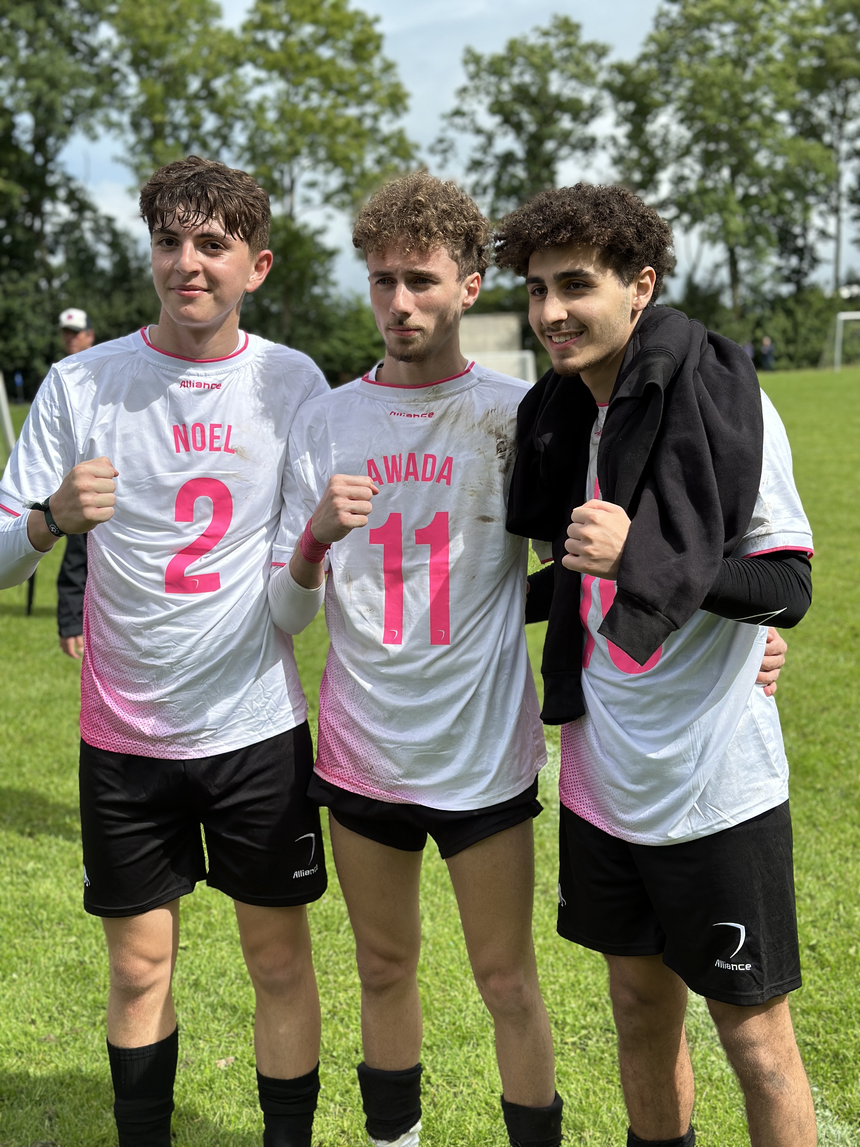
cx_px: 430
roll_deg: +1.6
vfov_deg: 39.7
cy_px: 574
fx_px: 1590
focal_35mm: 48
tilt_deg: -7.6
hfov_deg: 30.3
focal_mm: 6.86
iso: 100
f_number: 1.78
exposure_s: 1/5556
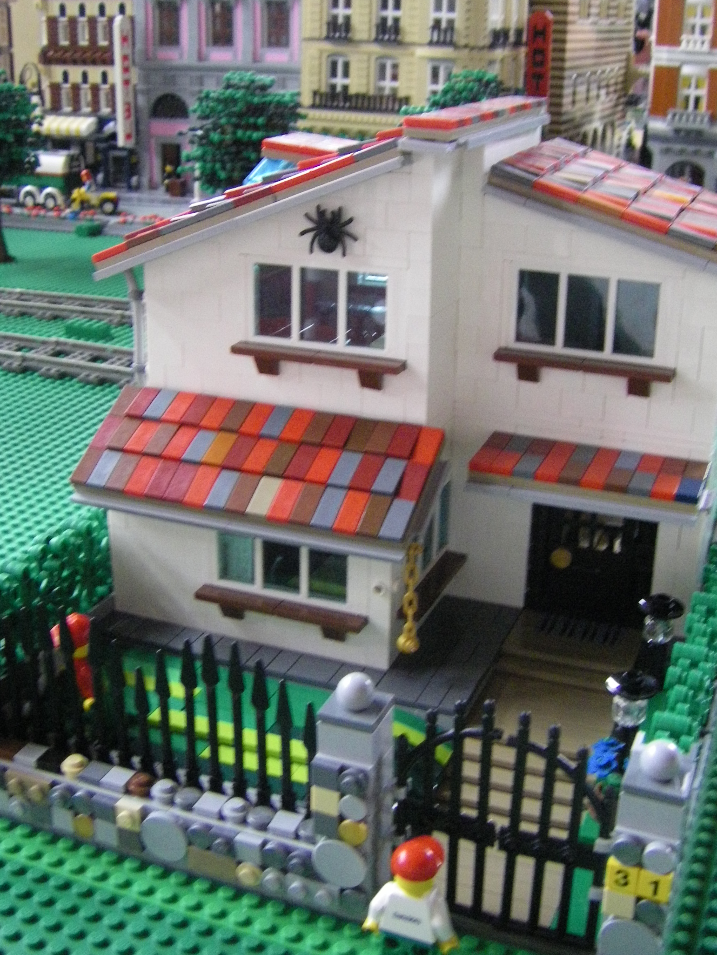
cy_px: 442
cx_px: 368
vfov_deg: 42.9
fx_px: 1215
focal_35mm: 44
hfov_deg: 32.9
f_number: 3.5
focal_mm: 6.3
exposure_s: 1/50
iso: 640
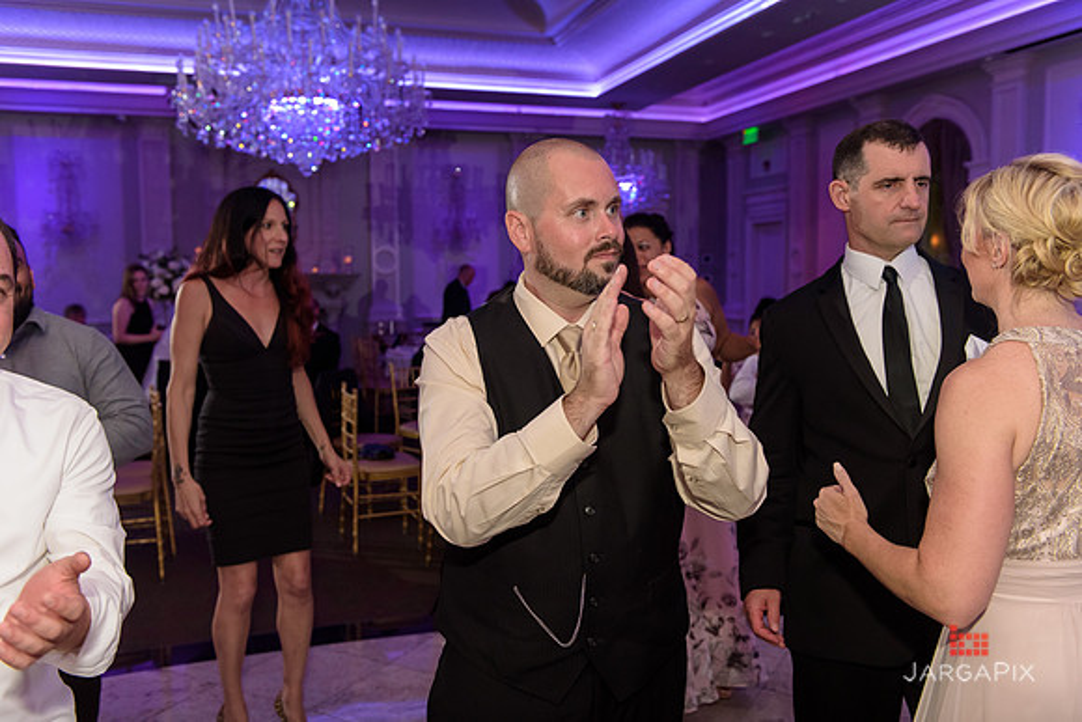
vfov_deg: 41.1
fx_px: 962
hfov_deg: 58.7
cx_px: 541
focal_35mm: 32
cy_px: 361
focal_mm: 32
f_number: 3.2
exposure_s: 1/125
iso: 1600
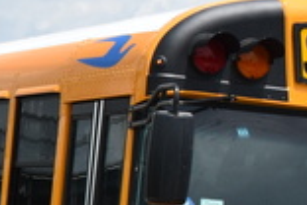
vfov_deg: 4.6
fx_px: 2524
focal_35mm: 296
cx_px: -451
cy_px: 287
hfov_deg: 6.6
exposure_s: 1/2000
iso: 400
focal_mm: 30
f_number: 7.1
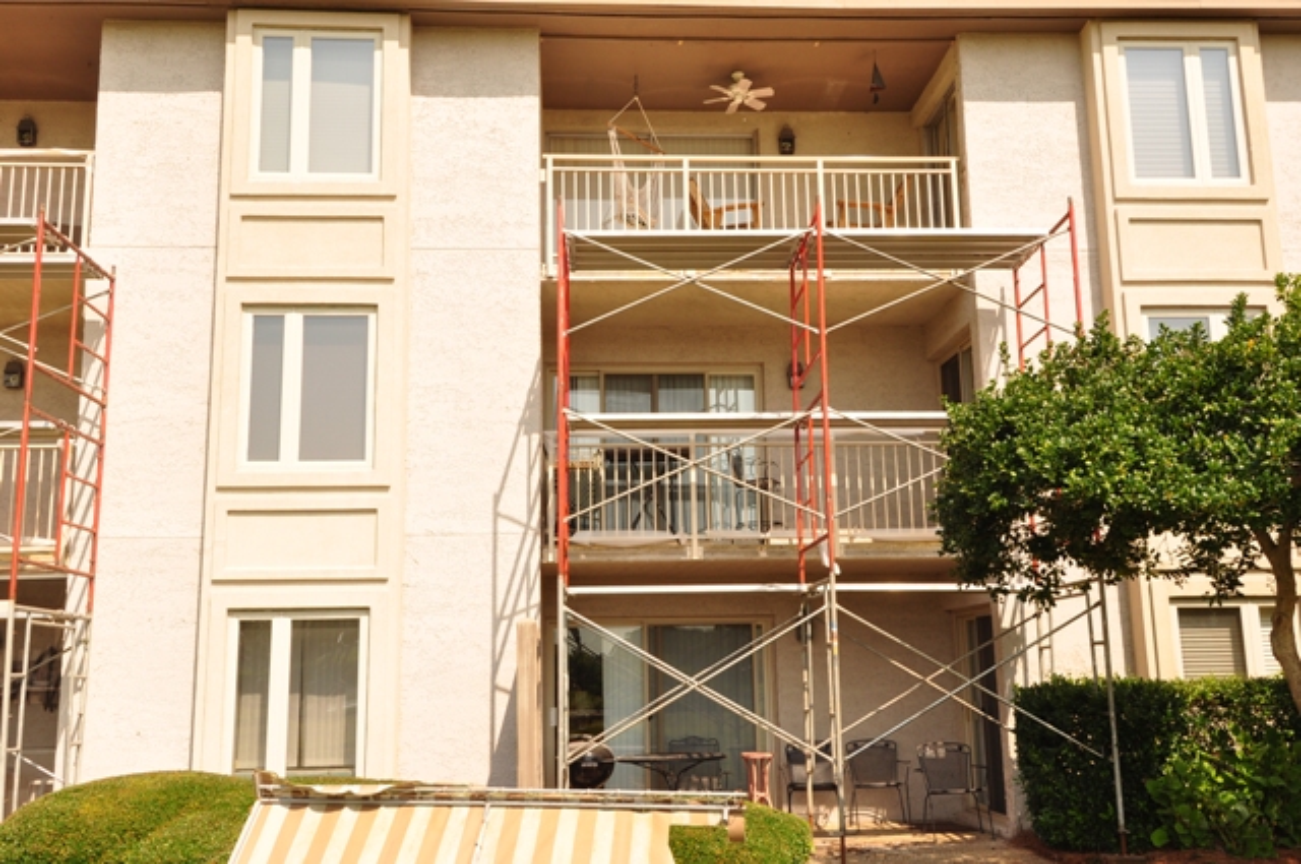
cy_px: 432
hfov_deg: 53.2
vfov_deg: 36.8
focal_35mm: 36
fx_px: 1299
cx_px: 650
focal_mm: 24
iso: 200
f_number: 10
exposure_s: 1/250
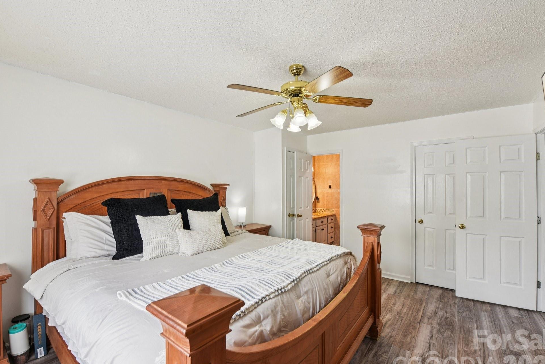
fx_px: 227
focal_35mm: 15
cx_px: 272
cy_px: 191
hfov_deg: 100.4
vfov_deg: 77.3
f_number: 8
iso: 200
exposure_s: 1/30
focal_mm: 14
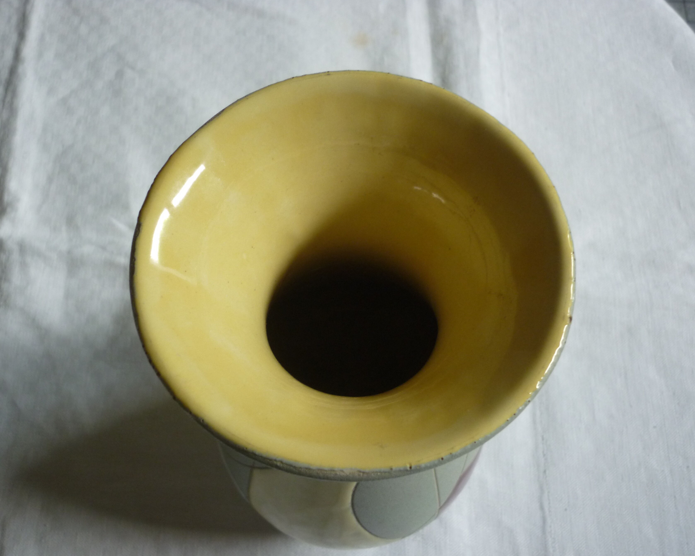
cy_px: 281
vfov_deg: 42.2
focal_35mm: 35
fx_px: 720
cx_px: 358
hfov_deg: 51.5
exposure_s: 1/30
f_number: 2.8
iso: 160
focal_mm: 5.5
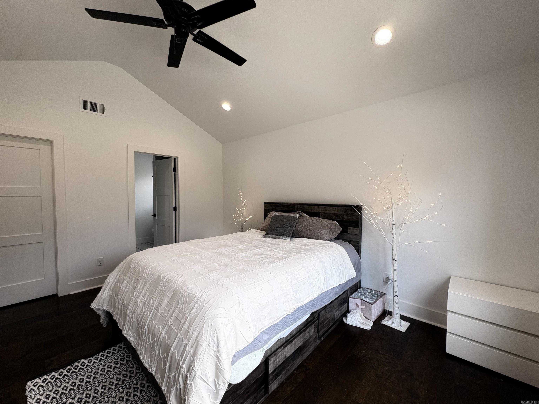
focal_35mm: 14
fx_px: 218
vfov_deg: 85.7
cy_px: 202
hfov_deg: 102.1
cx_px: 270
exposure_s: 1/120
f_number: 2.2
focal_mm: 2.22
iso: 64
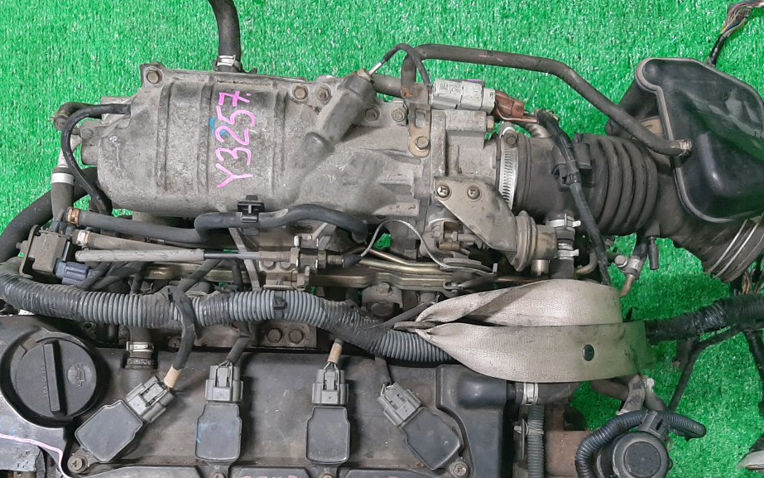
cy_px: 366
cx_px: 440
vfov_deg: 29.3
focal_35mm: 43
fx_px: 895
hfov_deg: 46.1
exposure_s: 1/50
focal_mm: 3.93
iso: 181
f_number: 1.7
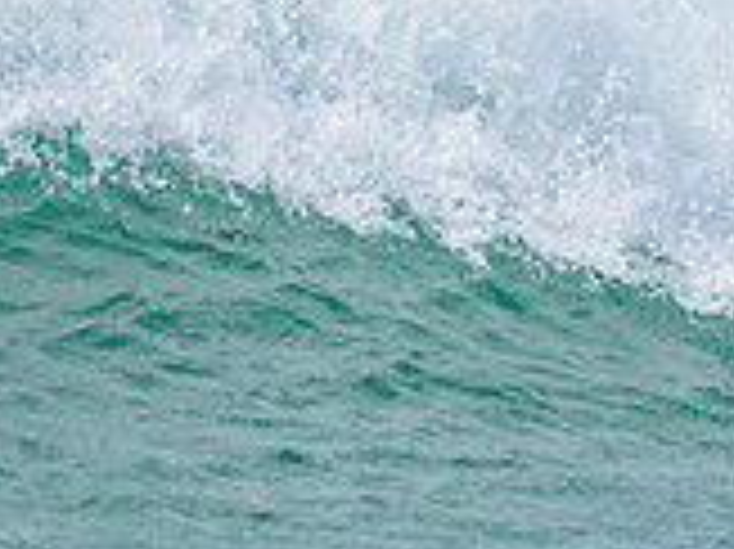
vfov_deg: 0.7
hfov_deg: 0.9
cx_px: 1516
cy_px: 61
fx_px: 44475
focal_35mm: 2099
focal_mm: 500
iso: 220
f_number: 5.6
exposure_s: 1/2000
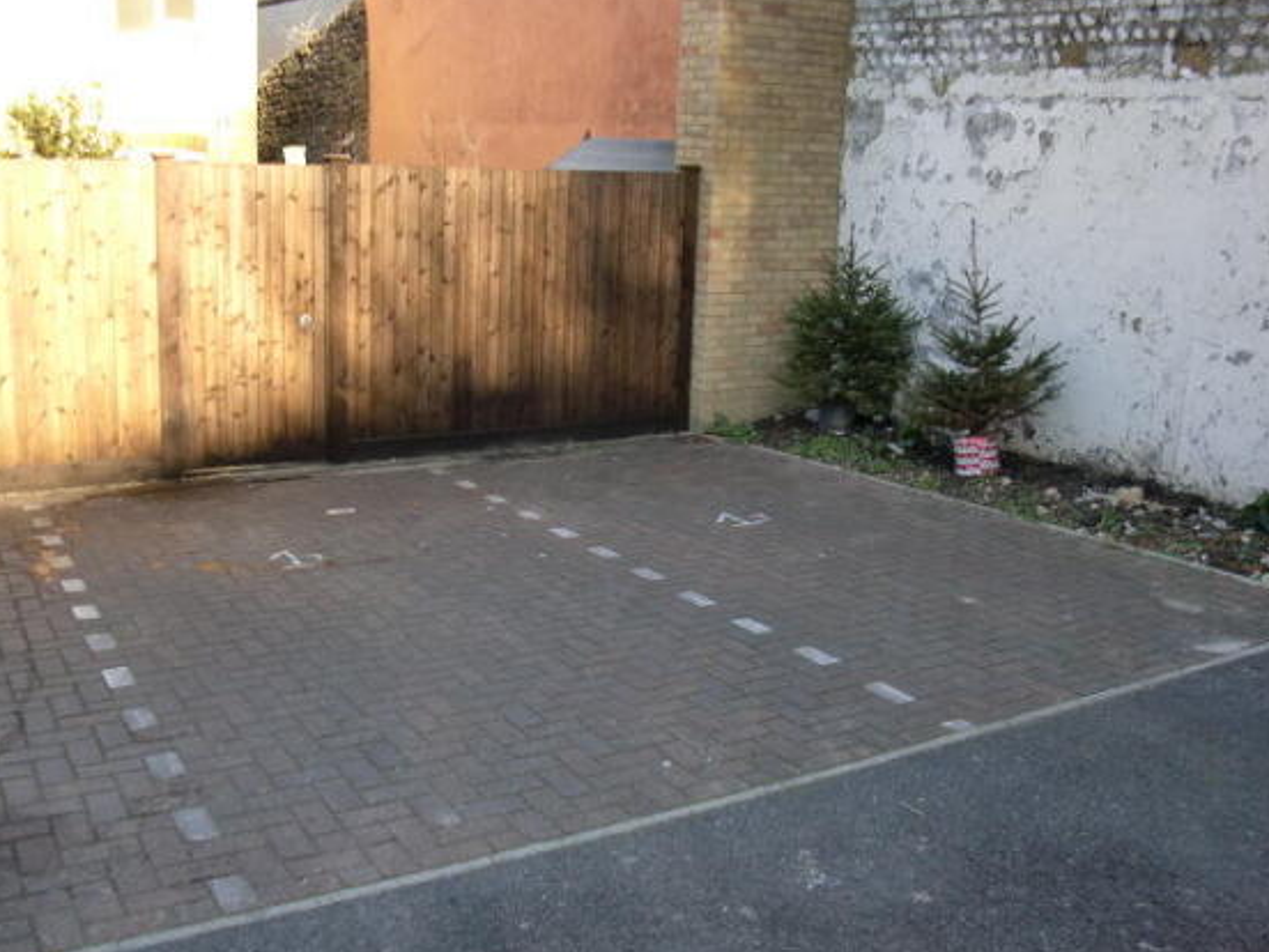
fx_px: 1393
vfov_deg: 37.7
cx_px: 624
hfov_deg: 49.0
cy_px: 470
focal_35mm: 38
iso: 64
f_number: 2.8
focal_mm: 6.3
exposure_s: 1/160
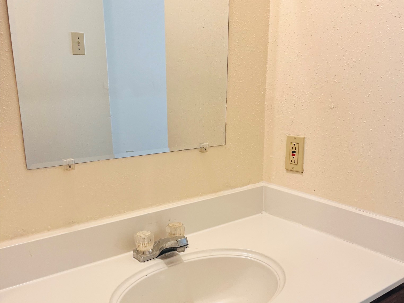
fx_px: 409
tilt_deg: -16.1
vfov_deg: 40.4
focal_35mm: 35
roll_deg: +1.1
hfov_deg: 52.6
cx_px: 204
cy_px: 190
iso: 80
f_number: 1.6
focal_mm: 5.1
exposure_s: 1/60
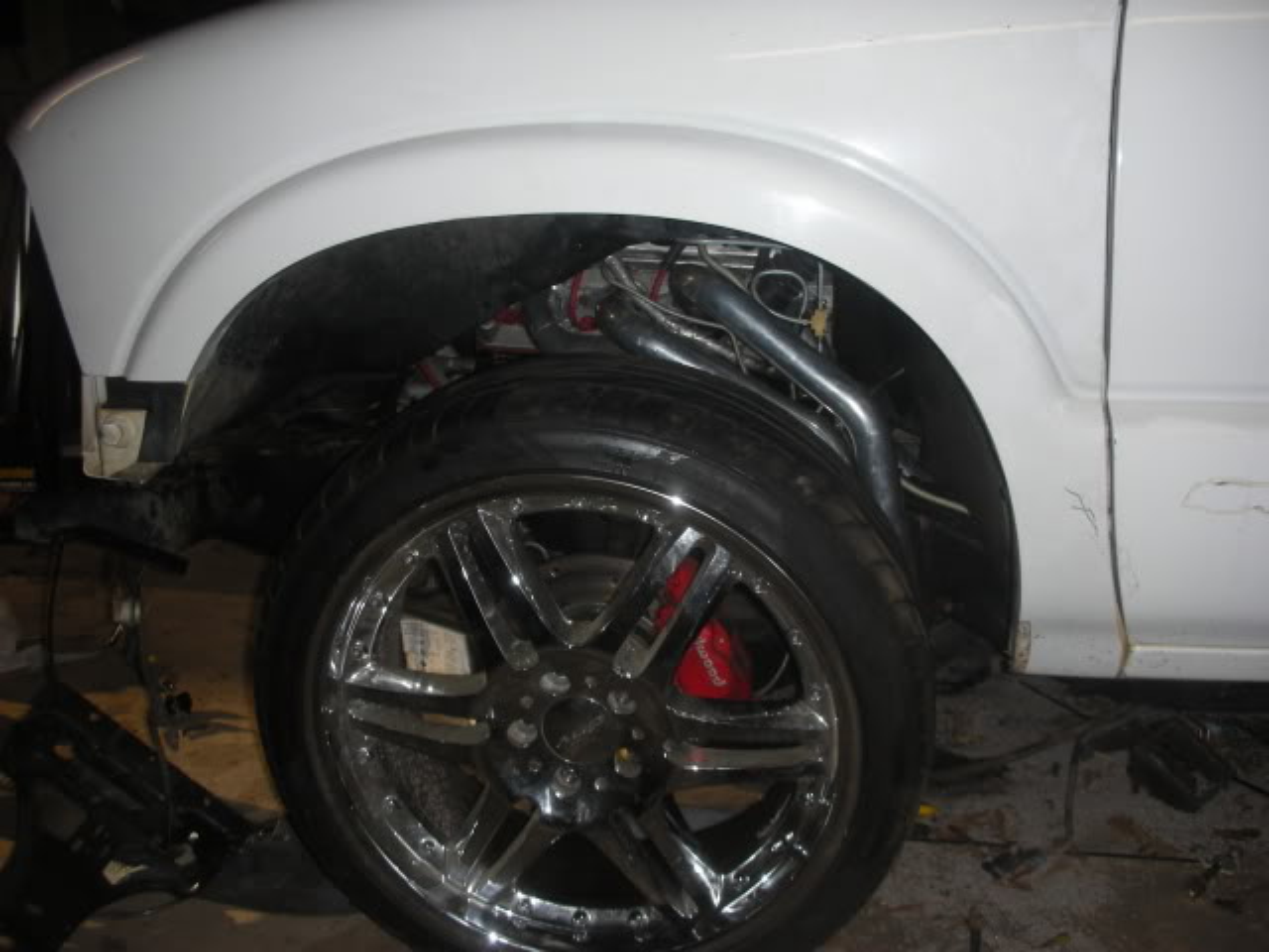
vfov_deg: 40.7
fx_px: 1283
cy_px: 476
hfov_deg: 52.6
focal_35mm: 35
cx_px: 634
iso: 50
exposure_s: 1/60.1
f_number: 3
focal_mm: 5.8
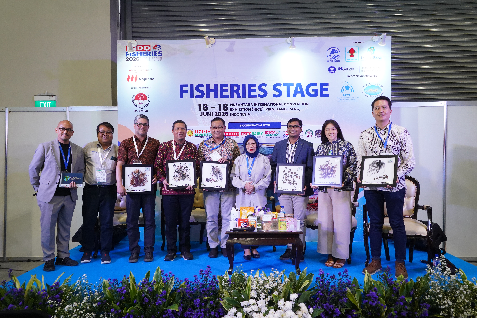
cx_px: 238
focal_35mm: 26
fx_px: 344
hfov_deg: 69.4
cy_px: 159
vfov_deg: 49.6
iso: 4000
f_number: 7.1
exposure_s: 1/125
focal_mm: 26
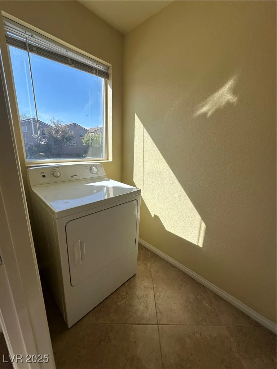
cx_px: 138
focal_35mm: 14
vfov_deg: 102.1
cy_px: 184
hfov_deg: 85.7
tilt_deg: -15.0
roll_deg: -2.9
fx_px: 149
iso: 50
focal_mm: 2.22
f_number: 2.2
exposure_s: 1/1350
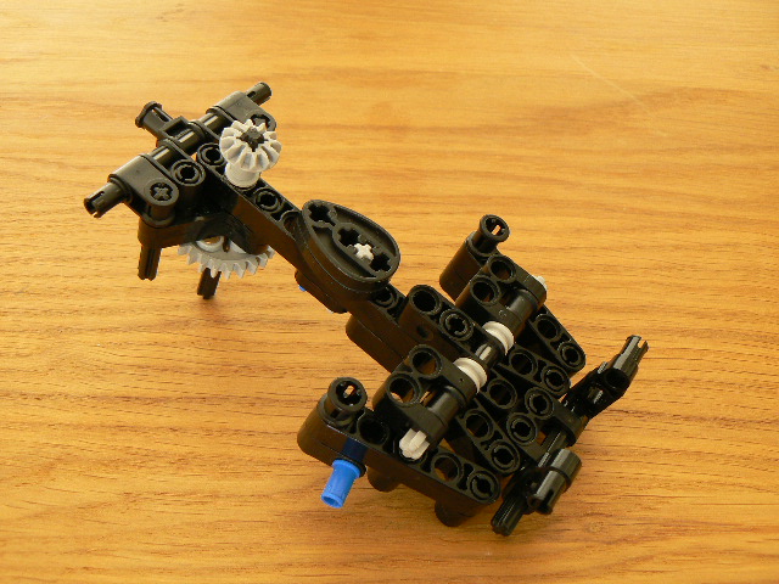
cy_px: 292
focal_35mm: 36
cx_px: 390
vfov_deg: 39.7
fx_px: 810
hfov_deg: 51.4
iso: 100
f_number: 3.6
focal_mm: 6
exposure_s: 1
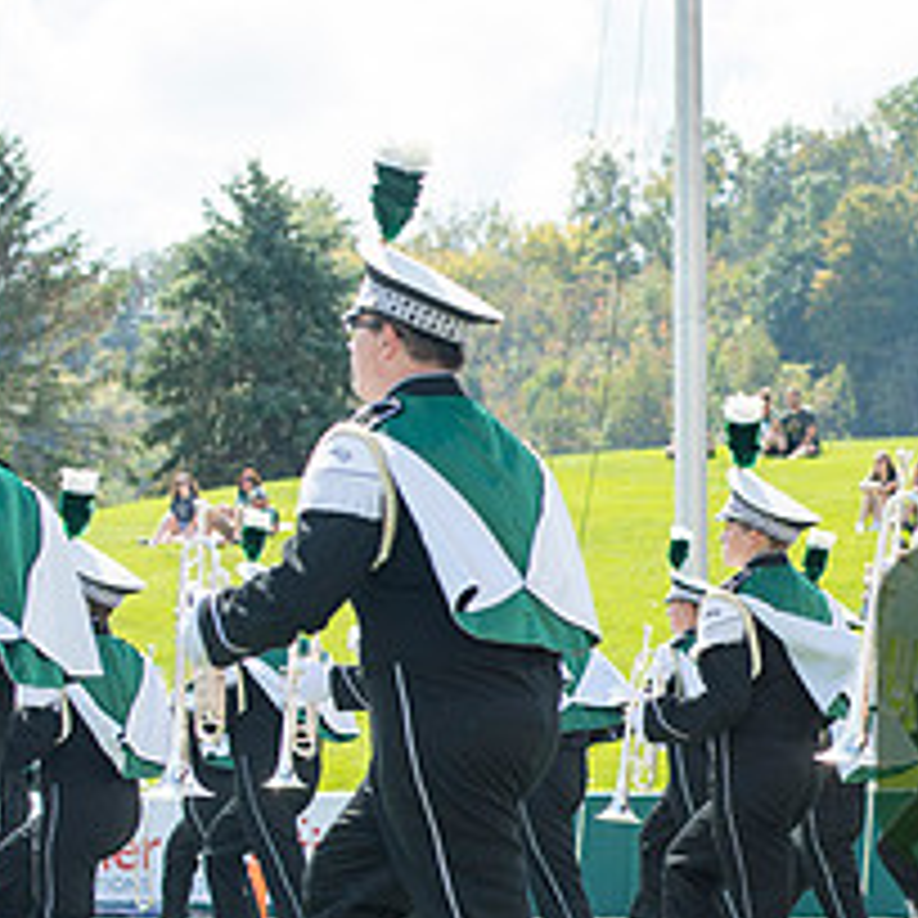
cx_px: 1215
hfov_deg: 10.1
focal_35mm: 169
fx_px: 5071
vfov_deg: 10.3
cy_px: 752
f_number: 4.5
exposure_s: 1/1000
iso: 200
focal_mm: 70
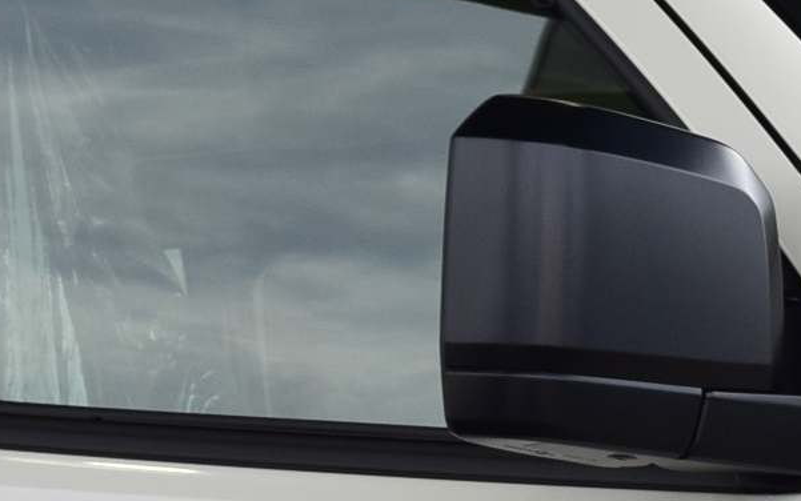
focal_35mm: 343
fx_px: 7480
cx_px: 573
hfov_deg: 6.1
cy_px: 938
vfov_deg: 3.8
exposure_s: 1/320
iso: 400
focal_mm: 45
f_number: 10
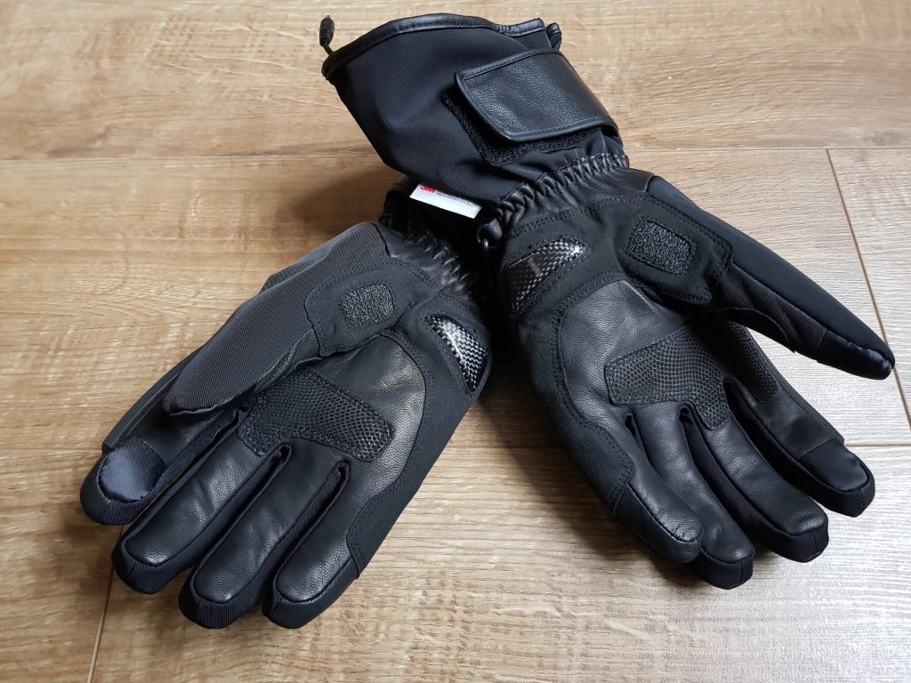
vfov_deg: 53.1
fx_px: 684
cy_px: 342
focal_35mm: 26
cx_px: 456
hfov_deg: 67.3
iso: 200
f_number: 1.7
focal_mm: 4.2
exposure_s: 1/15
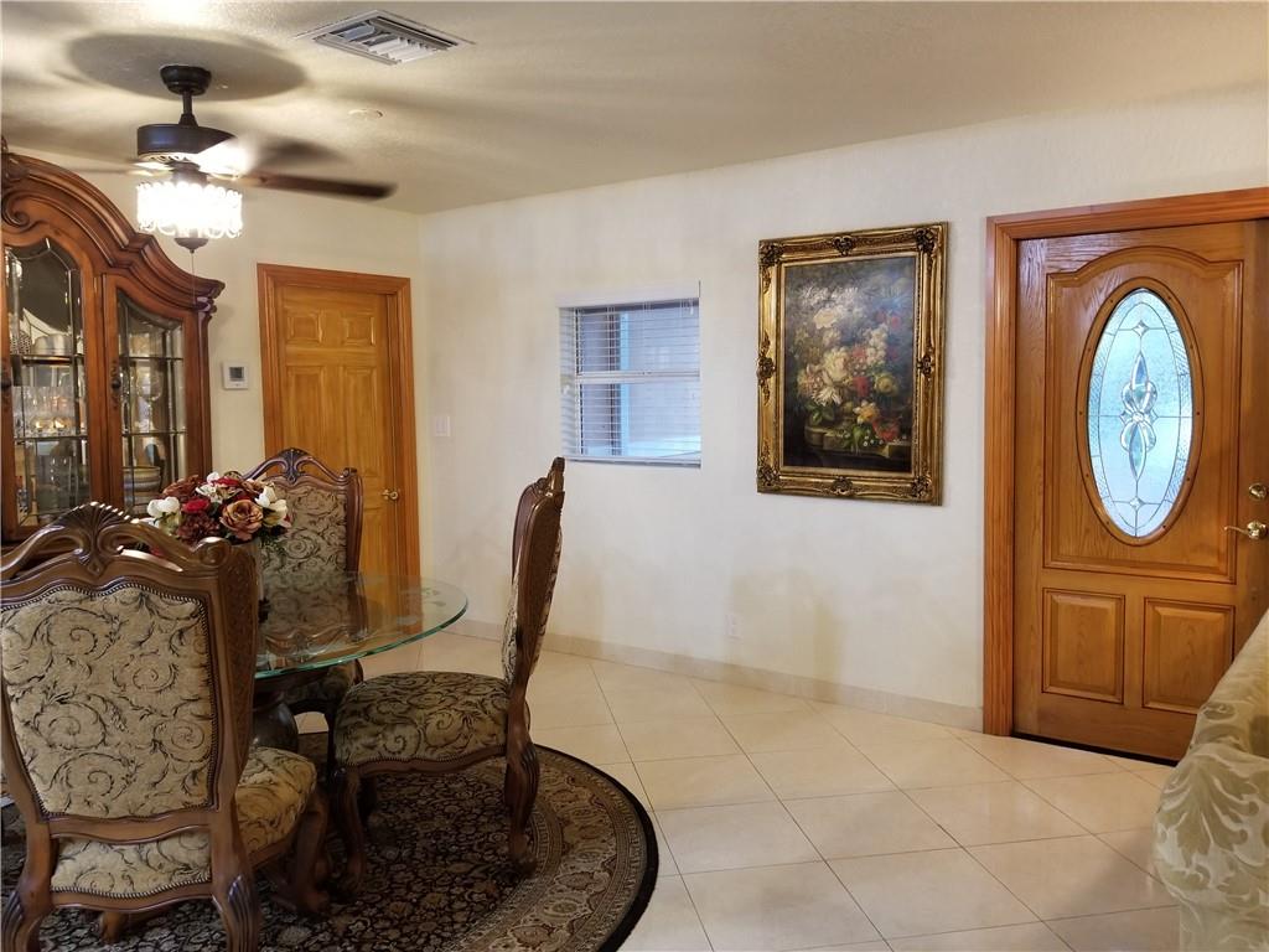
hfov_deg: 67.3
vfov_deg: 53.1
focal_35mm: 26
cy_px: 476
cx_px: 634
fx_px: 953
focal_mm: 4.3
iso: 200
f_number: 1.7
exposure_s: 1/15
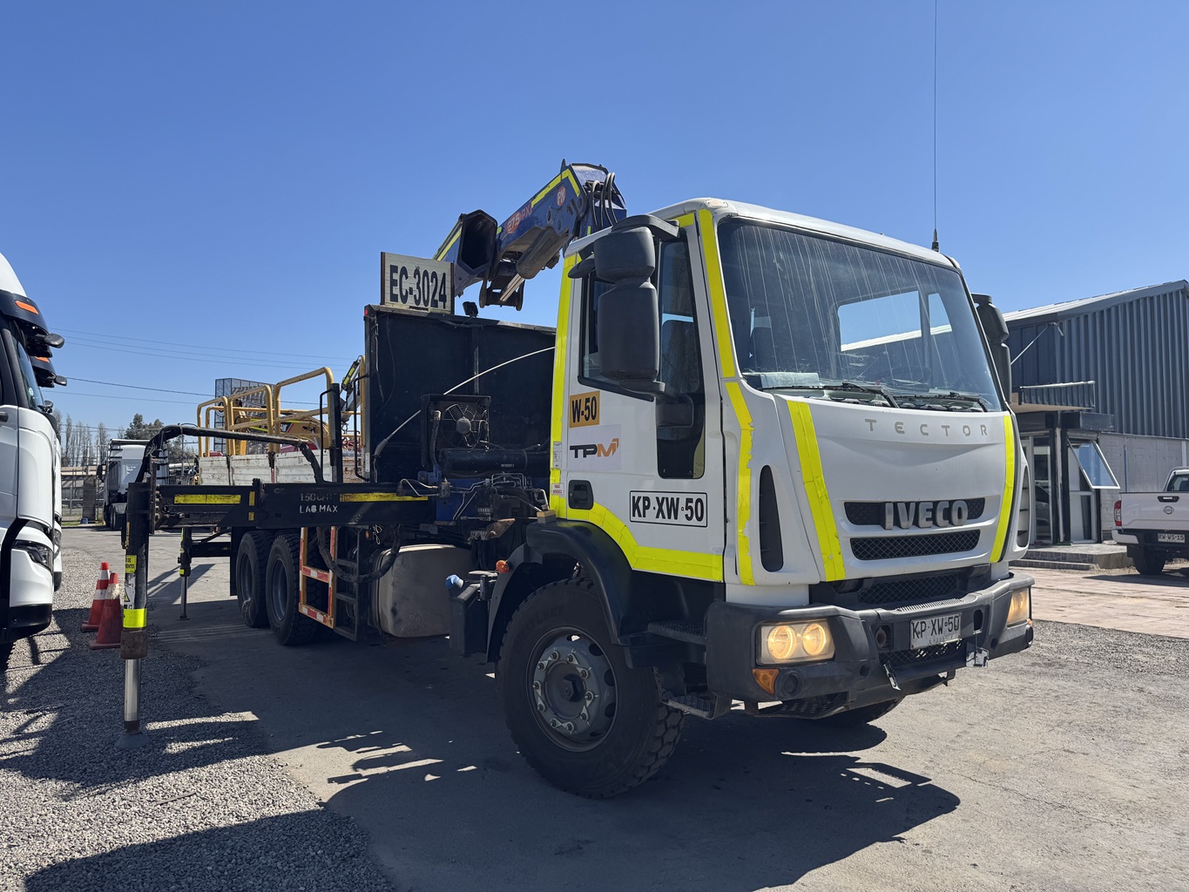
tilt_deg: +3.0
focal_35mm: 24
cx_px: 594
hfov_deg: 71.6
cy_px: 446
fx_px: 824
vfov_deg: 56.8
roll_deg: +0.0
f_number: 1.78
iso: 80
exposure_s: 1/3597
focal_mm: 6.76
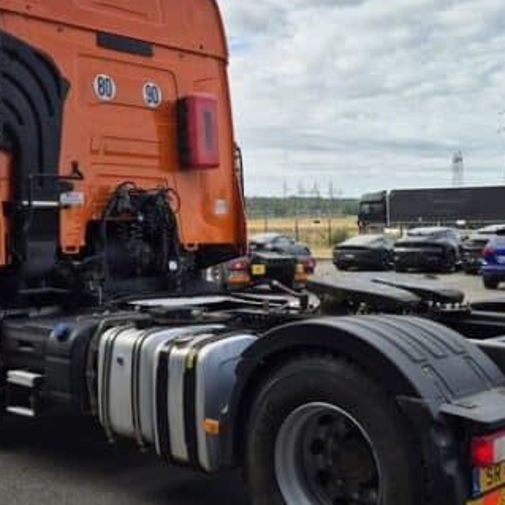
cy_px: 264
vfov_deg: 34.7
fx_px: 809
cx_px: 244
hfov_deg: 34.7
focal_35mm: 49
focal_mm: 5.4
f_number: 1.8
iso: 25
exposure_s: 1/1204
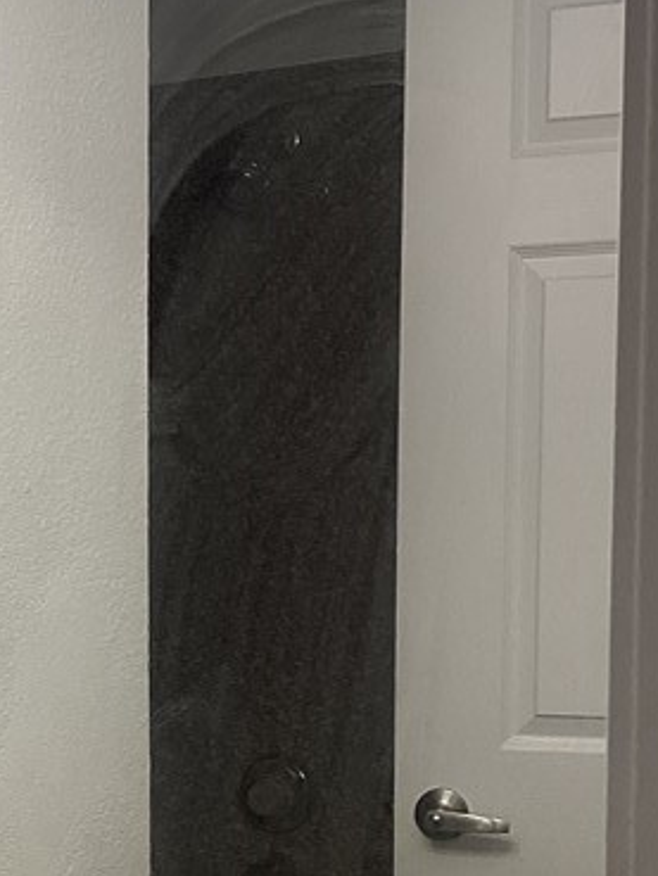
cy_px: 653
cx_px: -181
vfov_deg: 22.5
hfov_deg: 16.3
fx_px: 2178
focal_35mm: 86
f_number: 2.4
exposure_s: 1/120
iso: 80
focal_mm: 3.3
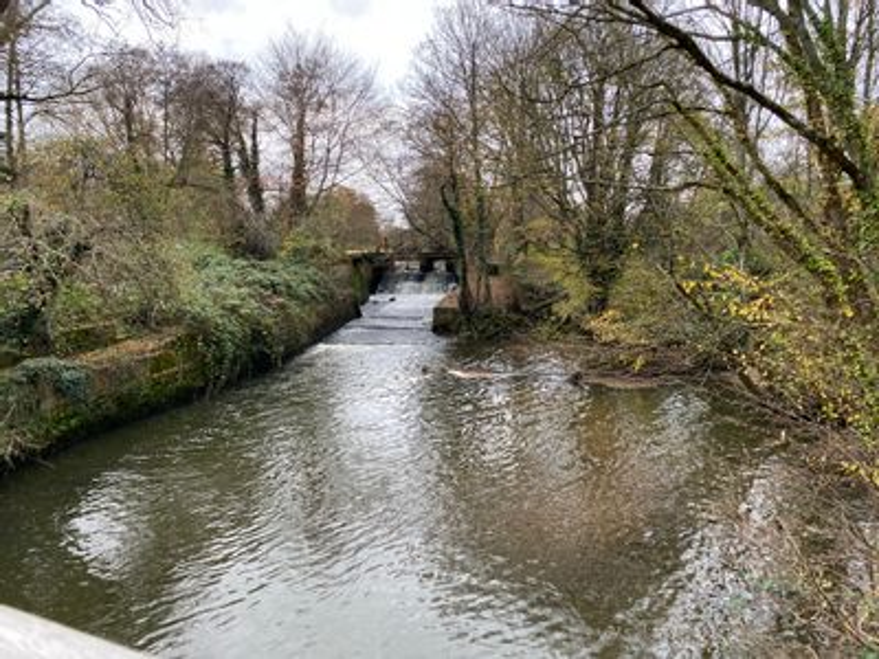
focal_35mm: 26
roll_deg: +0.3
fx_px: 660
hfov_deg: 67.3
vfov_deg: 53.1
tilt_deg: -8.5
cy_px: 330
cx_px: 440
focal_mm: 4.25
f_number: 1.8
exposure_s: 1/121
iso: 100
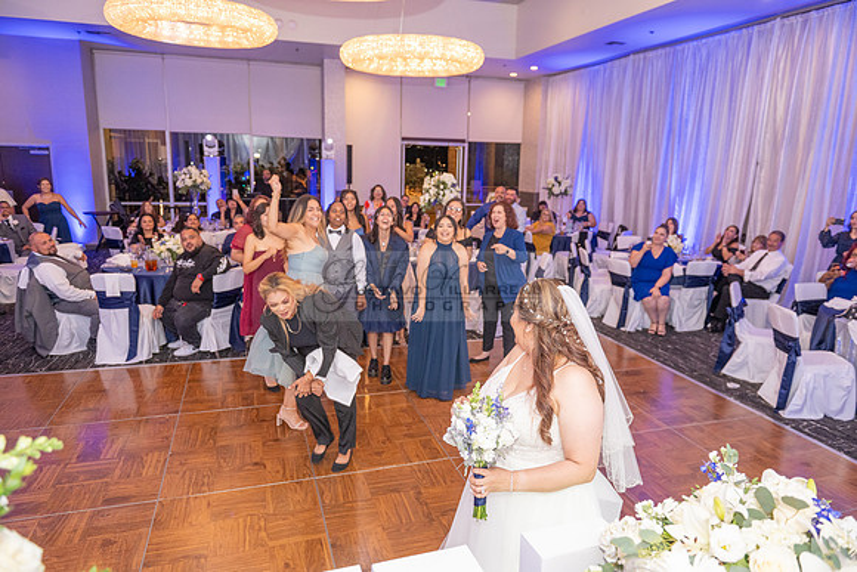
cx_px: 428
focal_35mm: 24
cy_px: 286
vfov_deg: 53.2
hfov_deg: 73.7
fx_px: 571
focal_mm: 24
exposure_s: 1/200
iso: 1600
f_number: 3.5
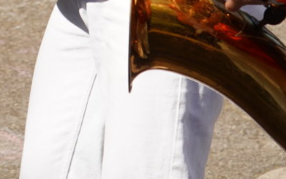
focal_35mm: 360
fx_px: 2808
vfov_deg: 3.6
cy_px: -358
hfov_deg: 5.7
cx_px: -331
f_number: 5.6
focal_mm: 54
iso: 100
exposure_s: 1/400
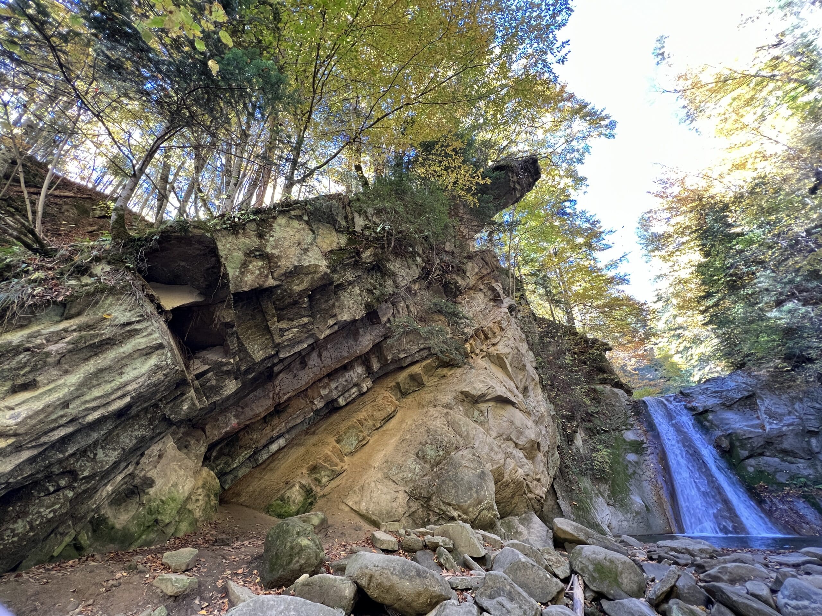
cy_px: 308
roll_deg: +0.7
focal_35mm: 13
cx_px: 411
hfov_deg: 106.2
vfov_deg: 89.9
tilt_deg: +31.4
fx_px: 309
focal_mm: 1.57
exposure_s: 1/99
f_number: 1.8
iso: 200
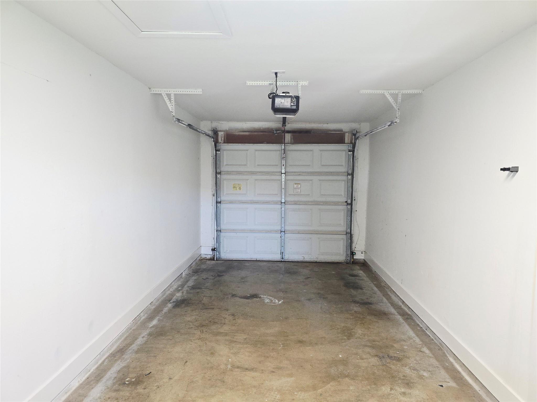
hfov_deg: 73.9
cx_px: 268
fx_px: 357
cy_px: 201
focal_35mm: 23
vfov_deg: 58.9
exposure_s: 1/120
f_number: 1.7
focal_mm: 6.3
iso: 320
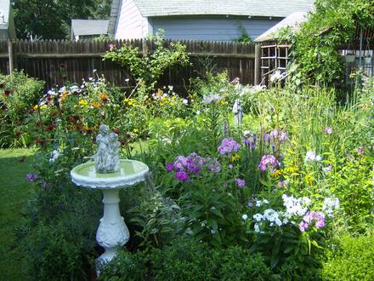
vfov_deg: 39.7
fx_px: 389
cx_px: 187
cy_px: 140
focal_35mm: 36
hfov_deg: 51.4
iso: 100
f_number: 2.8
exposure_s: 1/381
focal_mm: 6
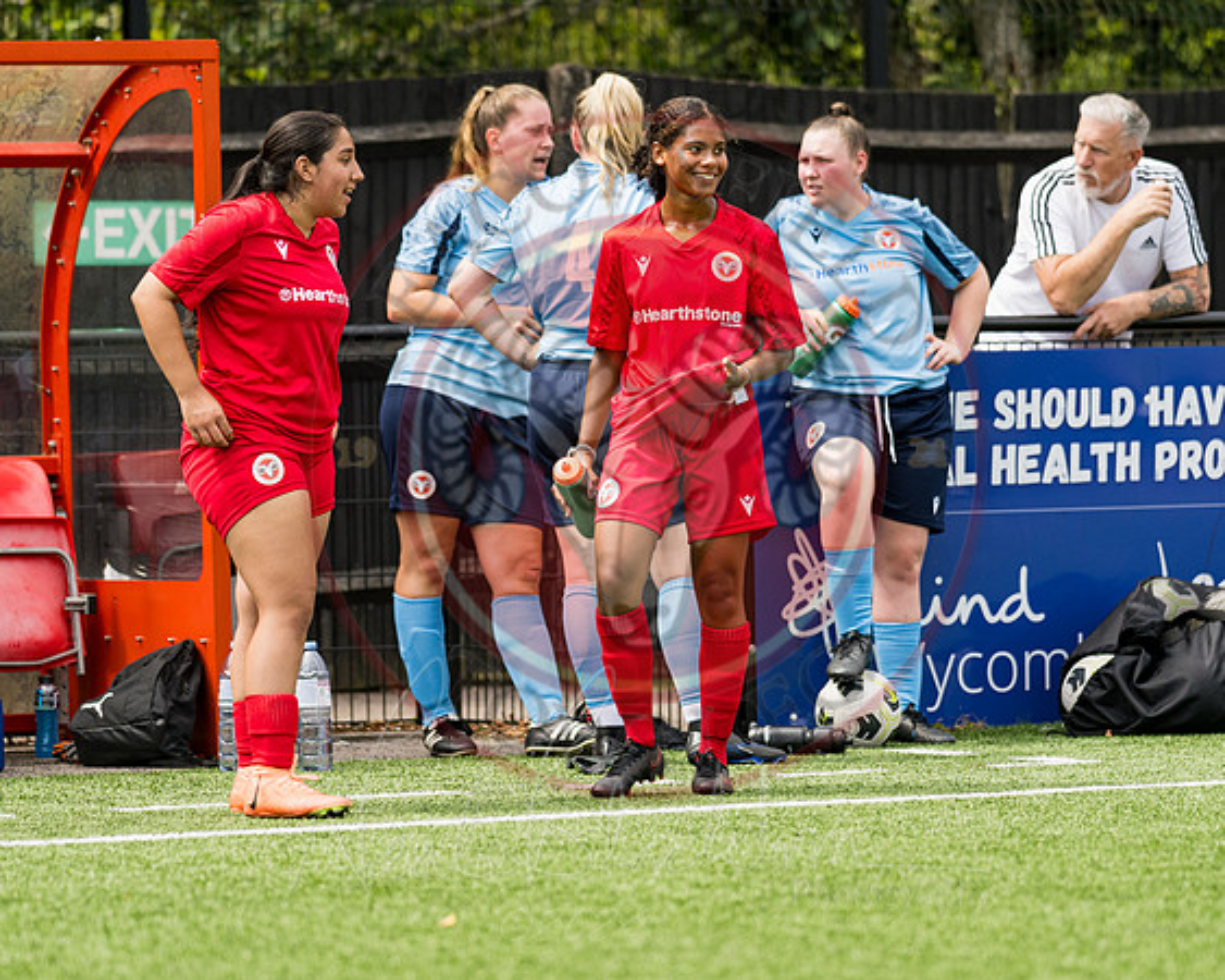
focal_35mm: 231
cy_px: 491
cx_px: 611
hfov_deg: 8.4
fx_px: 8357
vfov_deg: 6.7
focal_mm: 135
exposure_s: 1/5000
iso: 200
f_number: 1.8
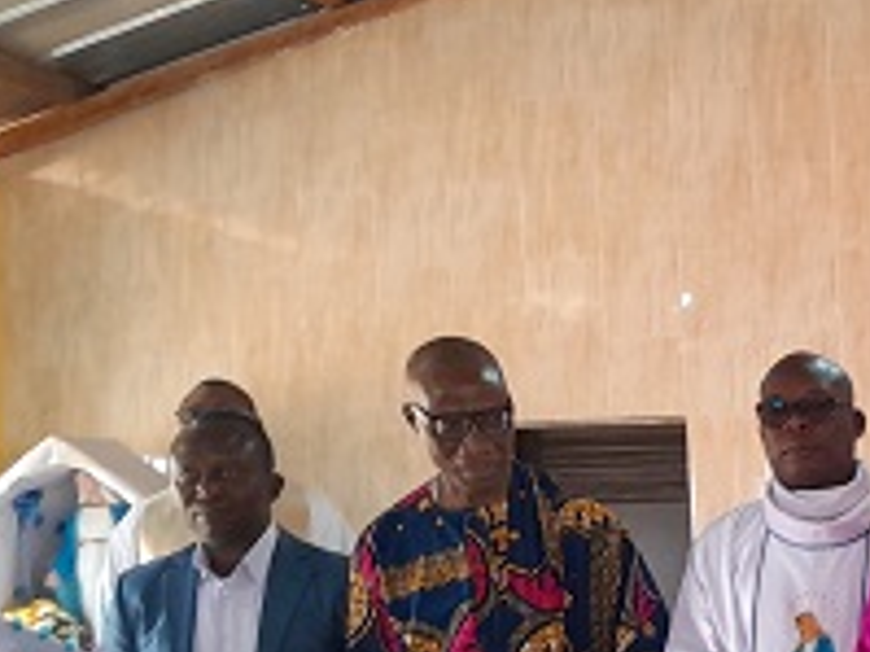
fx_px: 1859
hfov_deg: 23.5
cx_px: 1110
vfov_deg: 19.1
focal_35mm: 74
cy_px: 707
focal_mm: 3.98
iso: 125
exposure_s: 1/50
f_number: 1.8
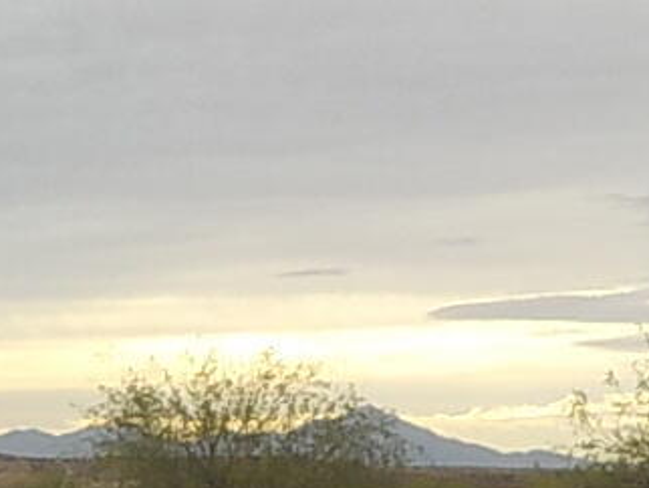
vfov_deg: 9.9
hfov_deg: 13.2
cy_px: 113
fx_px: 2796
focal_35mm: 149
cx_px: 411
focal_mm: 4.1
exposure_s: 1/500
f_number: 3.3
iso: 125
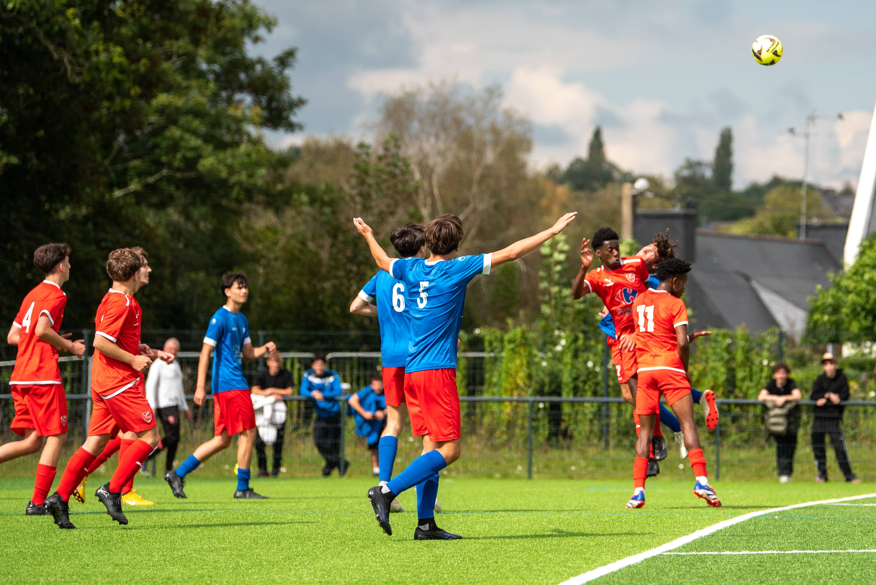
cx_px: 676
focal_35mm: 230
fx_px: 5611
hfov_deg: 8.9
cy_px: 173
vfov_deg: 6.0
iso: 160
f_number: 2.8
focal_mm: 130
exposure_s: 1/4000
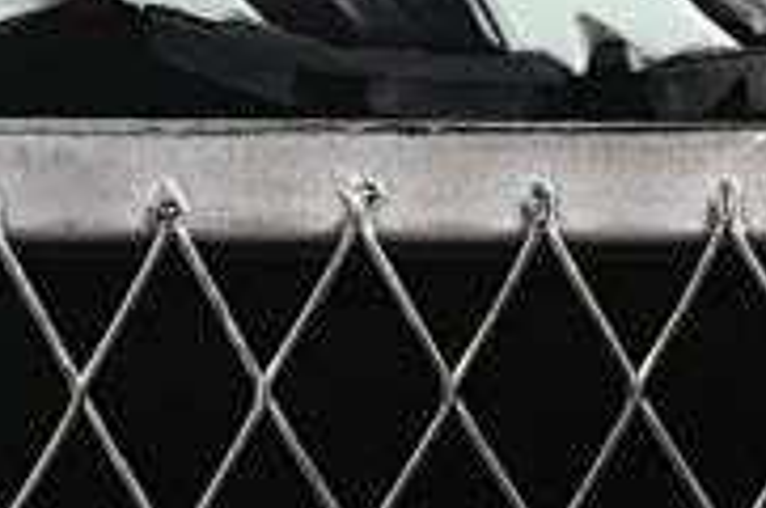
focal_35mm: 332
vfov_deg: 4.1
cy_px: -595
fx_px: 7052
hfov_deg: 6.2
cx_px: -110
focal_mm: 50
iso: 160
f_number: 8
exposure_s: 1/60
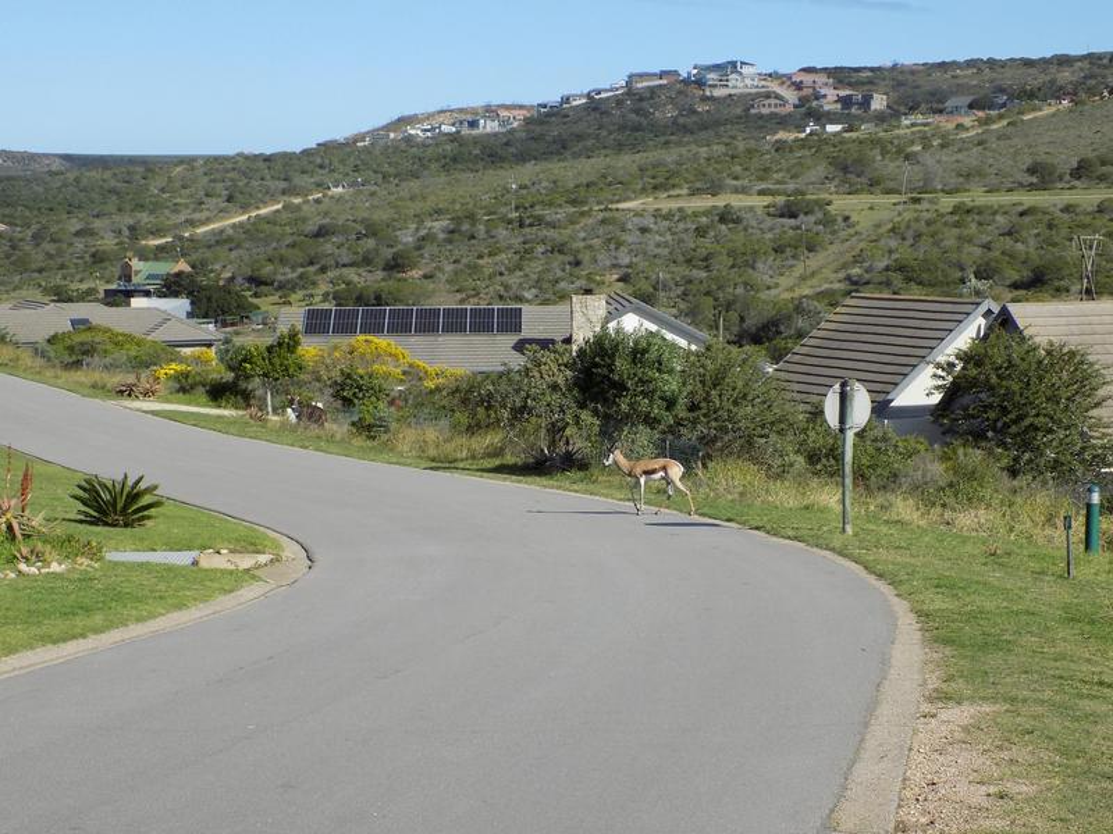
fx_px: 2251
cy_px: 417
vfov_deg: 21.0
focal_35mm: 70
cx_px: 556
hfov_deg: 27.8
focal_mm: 12.5
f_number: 4.2
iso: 80
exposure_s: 1/500
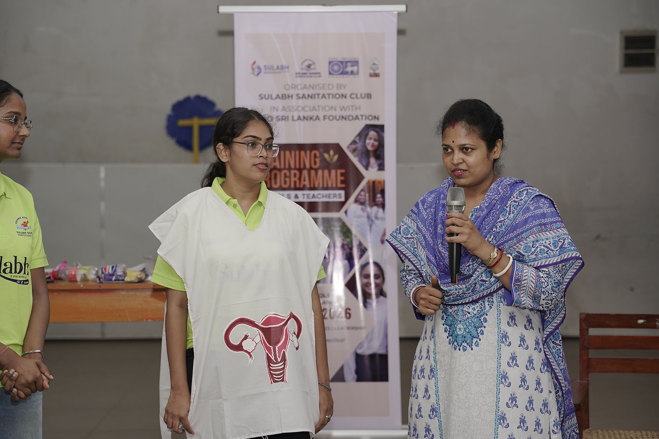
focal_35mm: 74
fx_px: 1363
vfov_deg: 18.3
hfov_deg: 27.2
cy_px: 233
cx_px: 320
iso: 160
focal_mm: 67.4
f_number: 3.2
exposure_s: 1/100
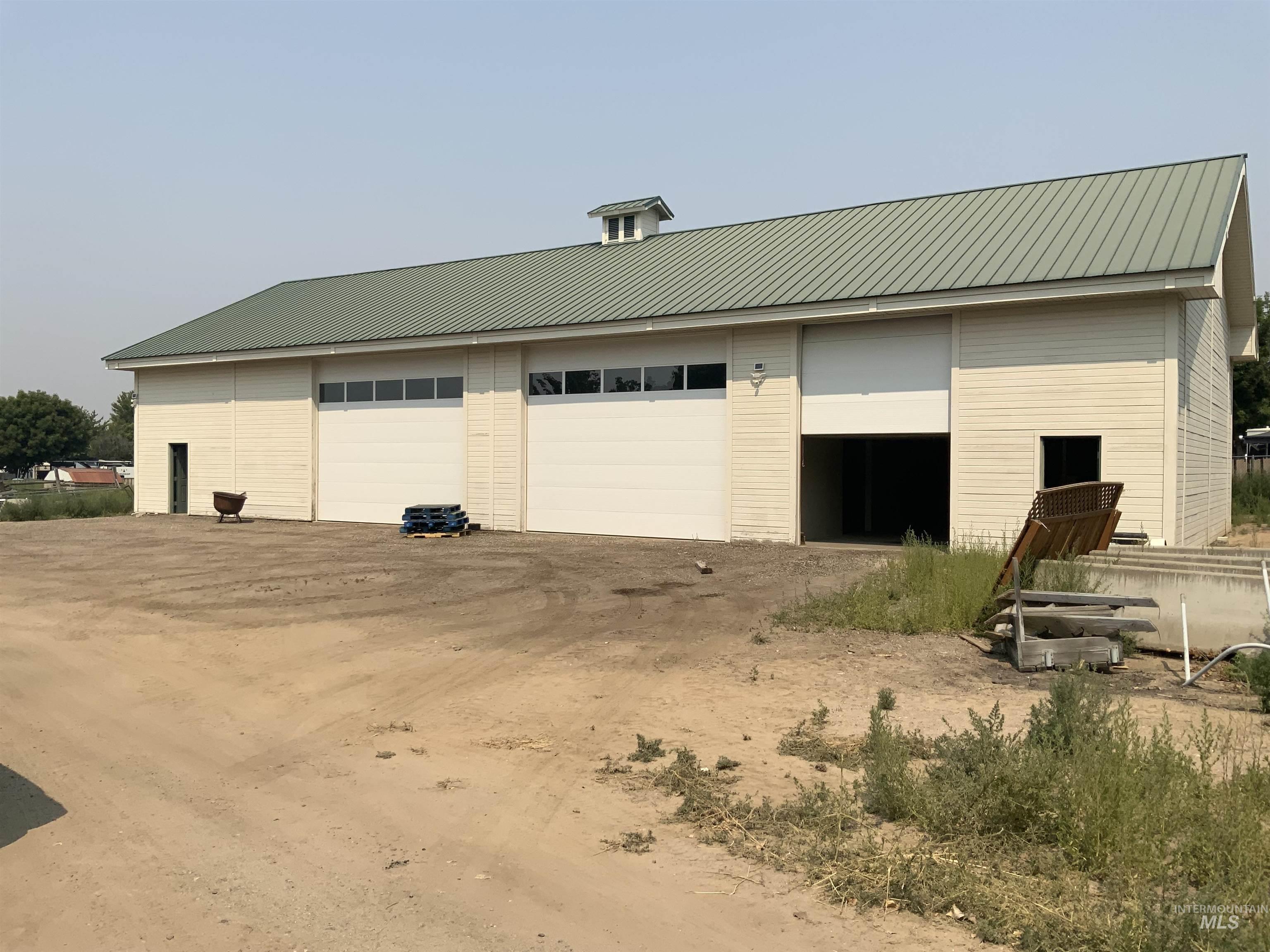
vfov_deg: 48.2
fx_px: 1064
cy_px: 476
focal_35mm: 29
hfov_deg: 61.7
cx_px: 635
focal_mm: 3
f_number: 1.8
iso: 20
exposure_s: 1/3534
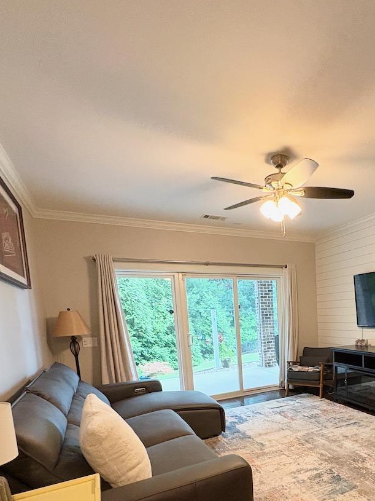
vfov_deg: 72.6
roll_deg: +2.3
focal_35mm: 22
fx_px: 318
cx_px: 279
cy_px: 357
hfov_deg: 58.1
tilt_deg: -7.3
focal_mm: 2.22
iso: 500
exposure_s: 1/60
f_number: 2.2
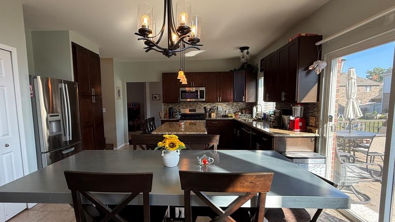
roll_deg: +0.2
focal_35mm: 19
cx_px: 186
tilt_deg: -5.5
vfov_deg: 58.2
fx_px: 199
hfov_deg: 89.5
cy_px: 123
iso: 125
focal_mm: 2.22
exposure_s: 1/99
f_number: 2.2
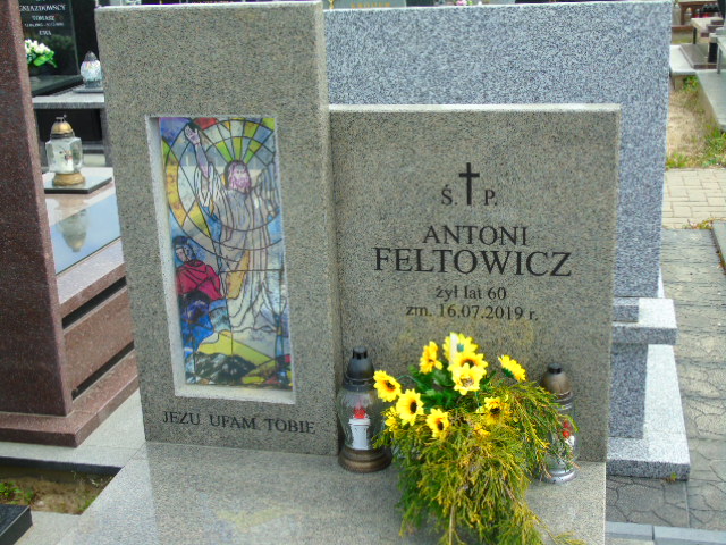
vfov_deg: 31.5
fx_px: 965
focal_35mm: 46
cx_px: 363
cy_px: 272
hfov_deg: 41.2
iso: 80
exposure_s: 1/320
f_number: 4.1
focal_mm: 8.2
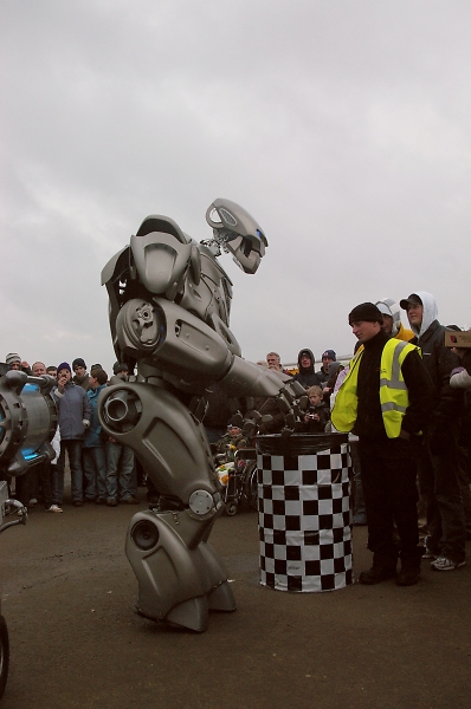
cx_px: 236
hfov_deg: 38.2
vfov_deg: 55.2
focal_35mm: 34
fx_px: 679
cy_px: 354
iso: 800
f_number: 9.5
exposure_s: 1/750
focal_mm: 23
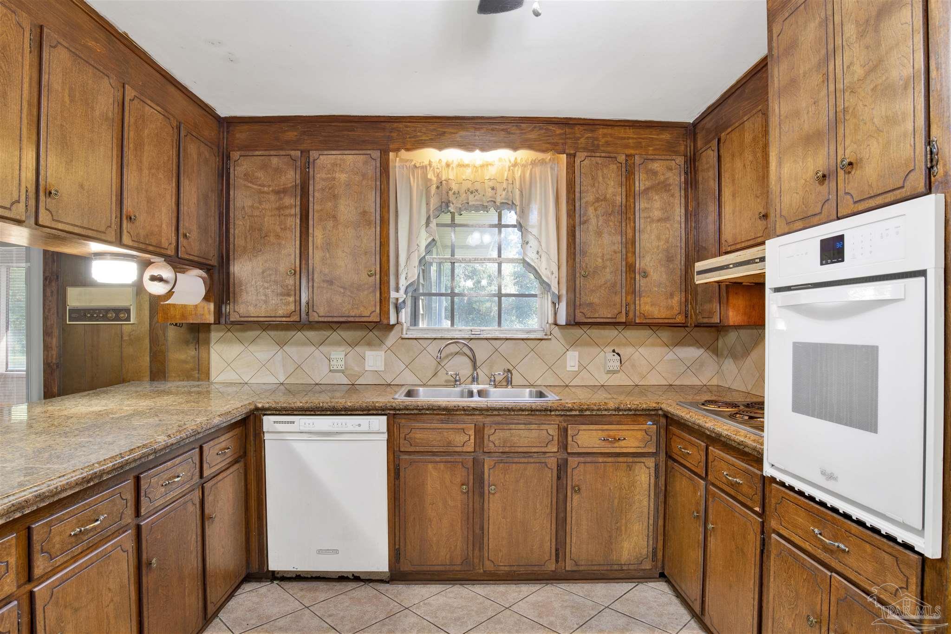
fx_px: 502
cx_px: 476
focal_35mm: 19
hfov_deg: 86.9
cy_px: 317
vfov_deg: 64.5
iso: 200
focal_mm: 19
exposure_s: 1
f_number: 11
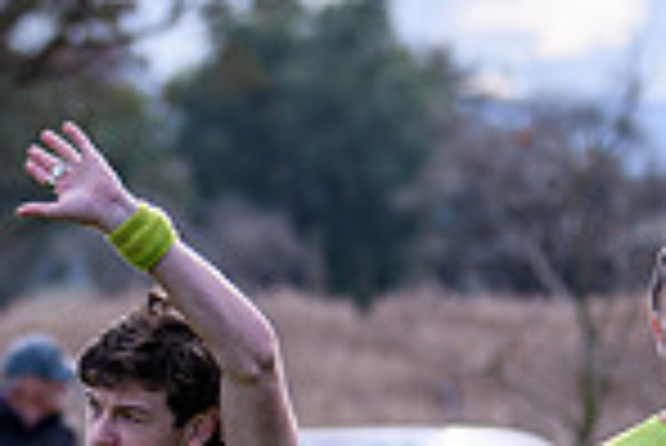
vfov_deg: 2.2
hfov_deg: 3.3
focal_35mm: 617
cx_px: 65
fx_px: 11425
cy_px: 809
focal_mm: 95
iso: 110
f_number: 2.8
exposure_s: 1/1250
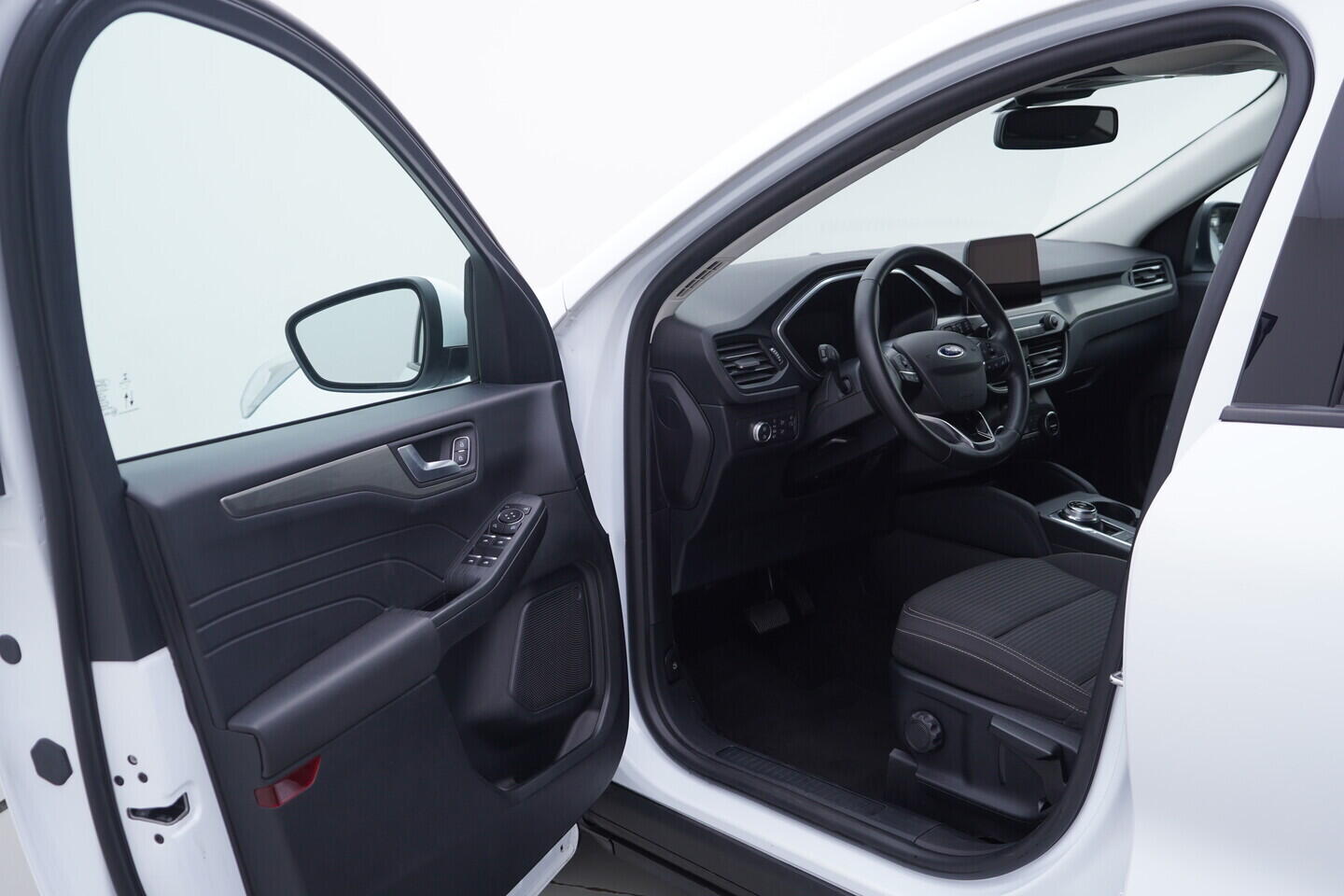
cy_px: 448
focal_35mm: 36
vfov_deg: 36.9
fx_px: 1344
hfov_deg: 53.1
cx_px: 672
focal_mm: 24
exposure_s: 1/60
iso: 125
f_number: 3.5
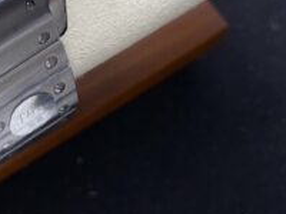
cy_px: -29
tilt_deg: -74.8
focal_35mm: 75
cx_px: -16
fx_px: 620
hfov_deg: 24.5
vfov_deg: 18.8
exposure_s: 1/213
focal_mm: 4.25
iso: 32
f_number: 1.8
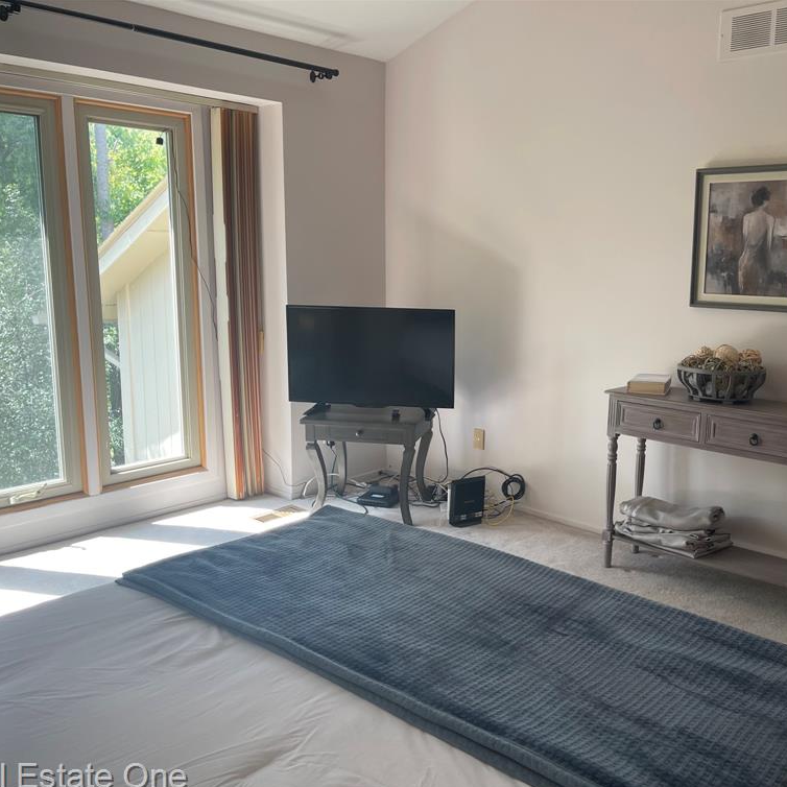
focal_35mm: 30
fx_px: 772
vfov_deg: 54.0
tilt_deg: -10.3
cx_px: 464
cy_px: 400
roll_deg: -0.8
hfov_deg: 53.7
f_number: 1.6
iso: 40
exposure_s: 1/121
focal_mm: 5.1
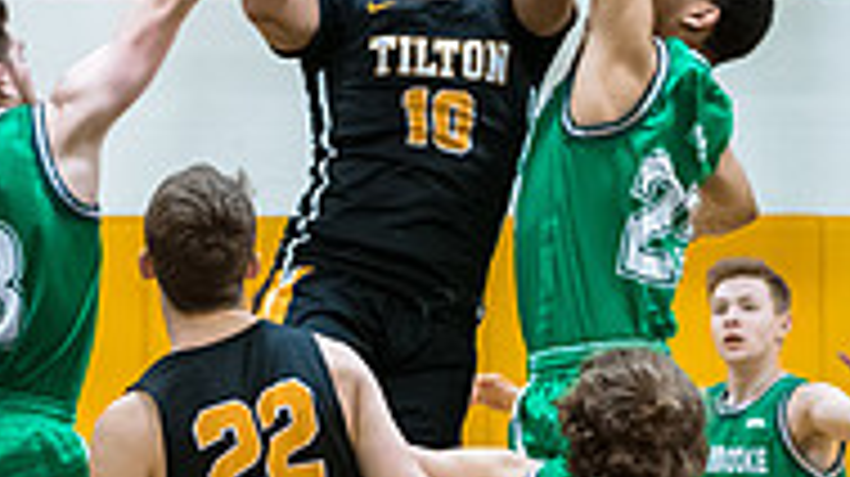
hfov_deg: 6.7
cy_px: 302
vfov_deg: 3.8
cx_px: 351
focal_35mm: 322
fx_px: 7252
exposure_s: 1/400
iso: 3200
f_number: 2.8
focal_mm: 86
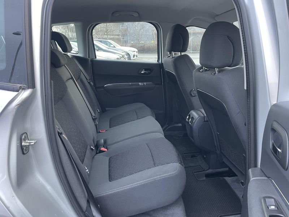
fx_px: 217
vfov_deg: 53.1
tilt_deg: -17.9
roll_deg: +0.8
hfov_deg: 67.3
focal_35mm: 26
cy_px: 108
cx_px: 144
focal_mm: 4.2
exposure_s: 1/60
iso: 160
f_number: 1.6
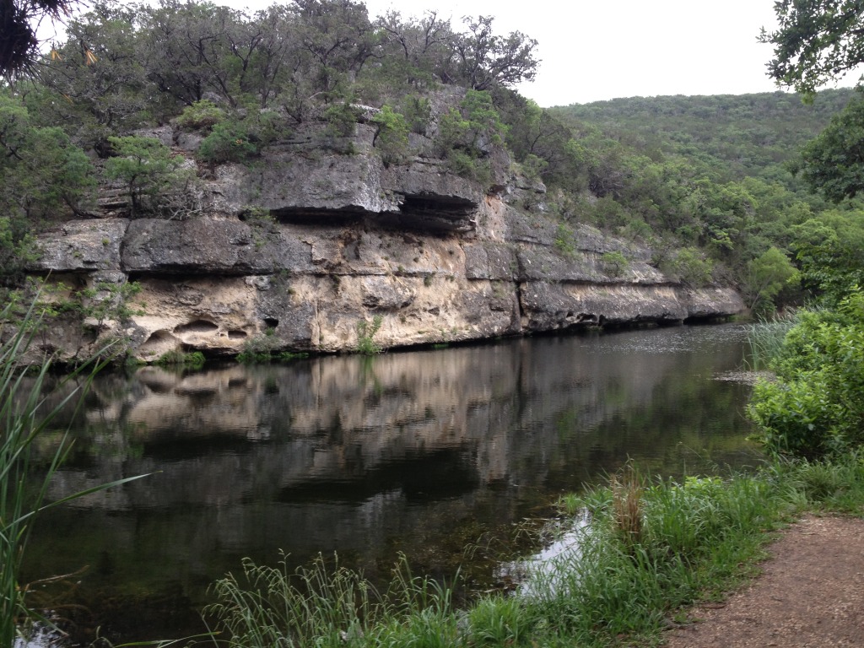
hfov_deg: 52.6
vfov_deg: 40.7
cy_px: 324
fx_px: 874
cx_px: 432
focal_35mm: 35
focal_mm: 4.28
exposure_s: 1/40
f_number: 2.4
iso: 50
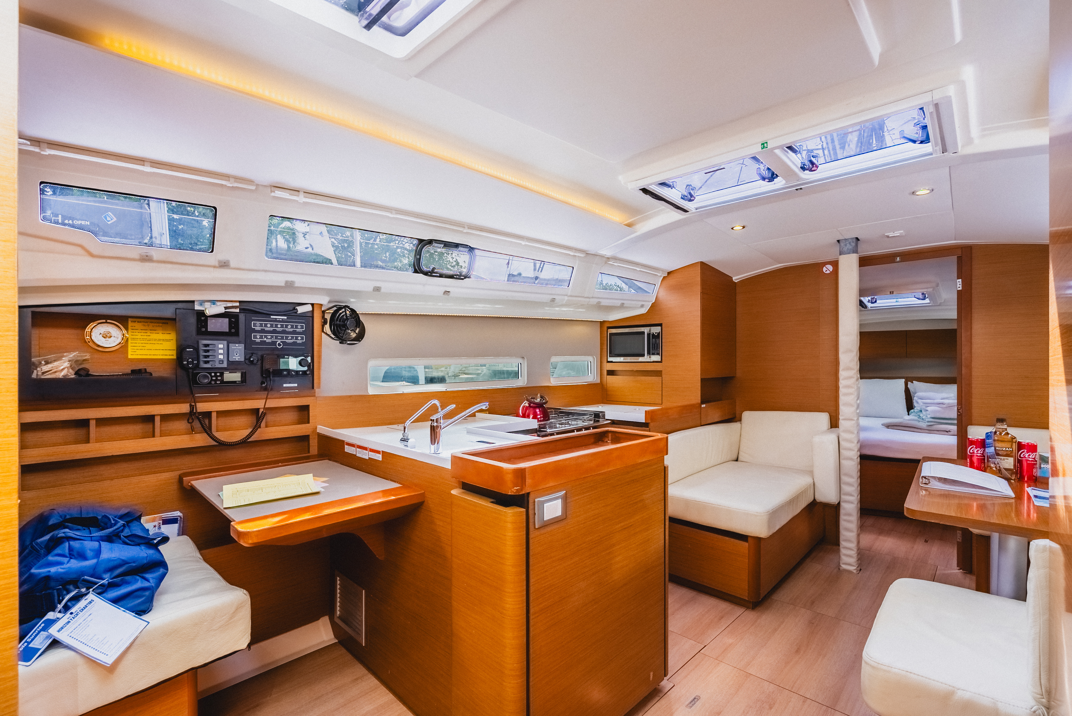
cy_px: 358
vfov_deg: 73.8
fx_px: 477
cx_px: 536
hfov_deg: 96.7
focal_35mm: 16
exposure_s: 1/8000
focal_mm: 16
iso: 1000
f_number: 9
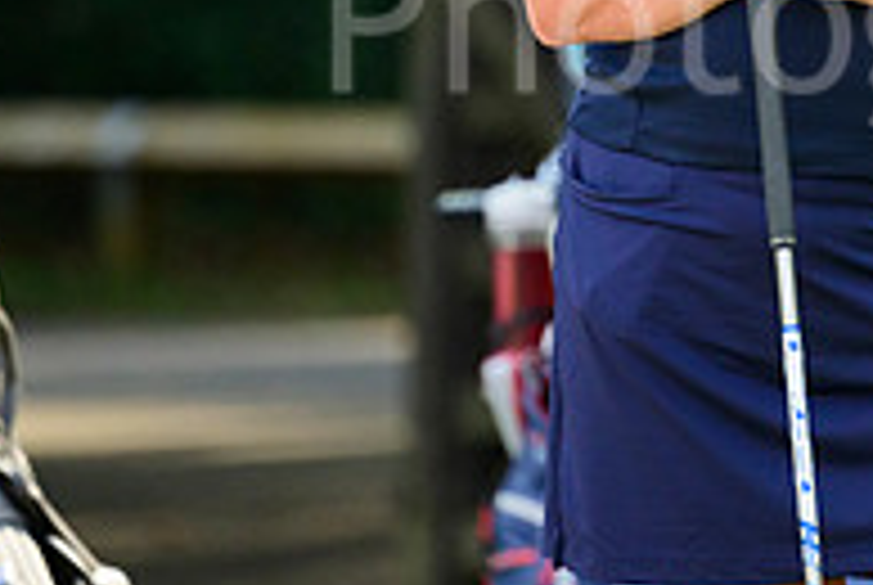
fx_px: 28998
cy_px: -191
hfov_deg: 1.7
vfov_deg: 1.2
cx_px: 914
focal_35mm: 1194
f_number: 5.6
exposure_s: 1/1250
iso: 1000
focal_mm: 400
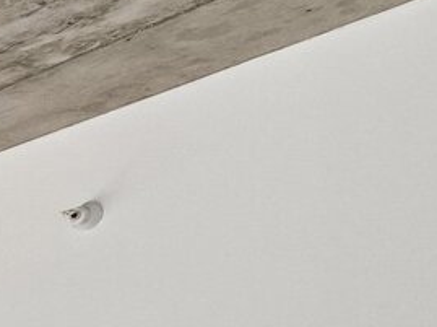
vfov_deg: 14.4
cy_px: 633
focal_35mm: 87
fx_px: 1097
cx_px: -710
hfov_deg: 13.4
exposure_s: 1/15
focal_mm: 10
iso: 200
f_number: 8
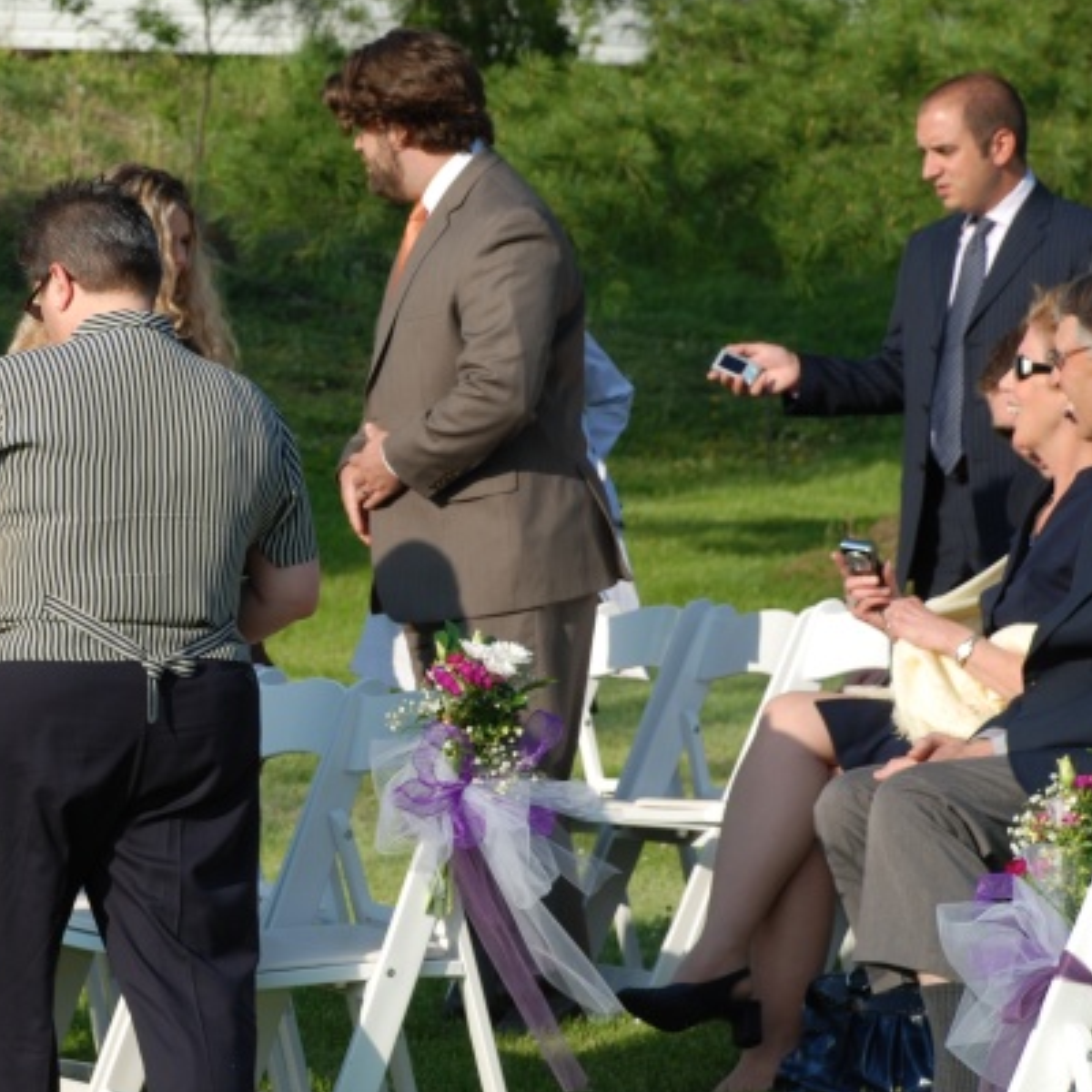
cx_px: 136
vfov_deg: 8.6
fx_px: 7281
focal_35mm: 204
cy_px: 490
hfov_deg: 8.6
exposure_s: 1/200
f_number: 7.1
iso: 100
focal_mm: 80
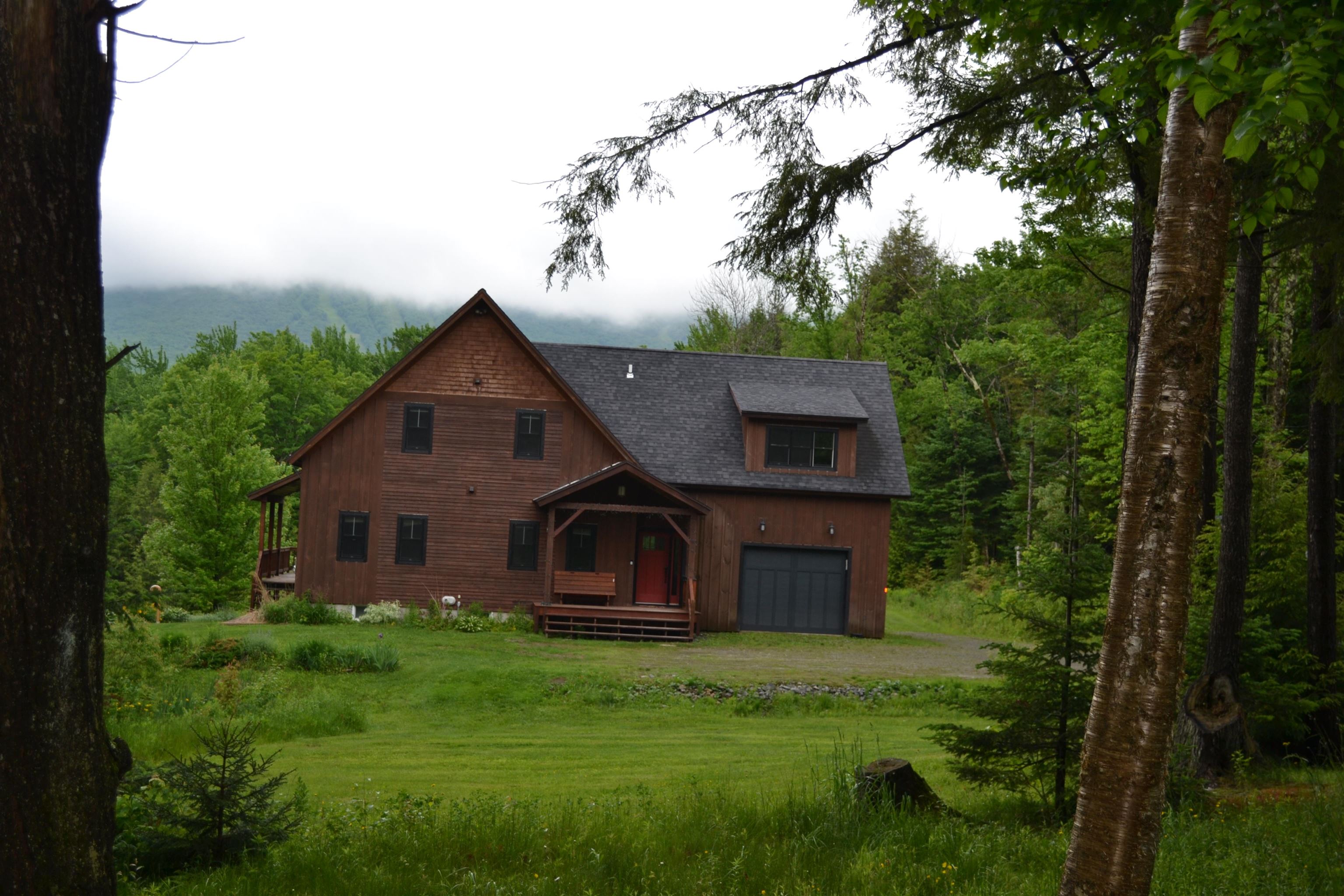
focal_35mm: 48
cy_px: 448
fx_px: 1792
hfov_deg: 41.1
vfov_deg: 28.1
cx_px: 672
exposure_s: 1/125
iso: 100
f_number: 4.8
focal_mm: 32
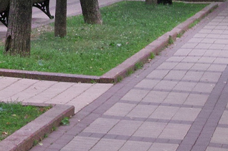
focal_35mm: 174
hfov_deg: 11.7
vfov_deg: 7.7
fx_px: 1101
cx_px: -9
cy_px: -73
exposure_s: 1/30
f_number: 8
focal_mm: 20
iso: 200
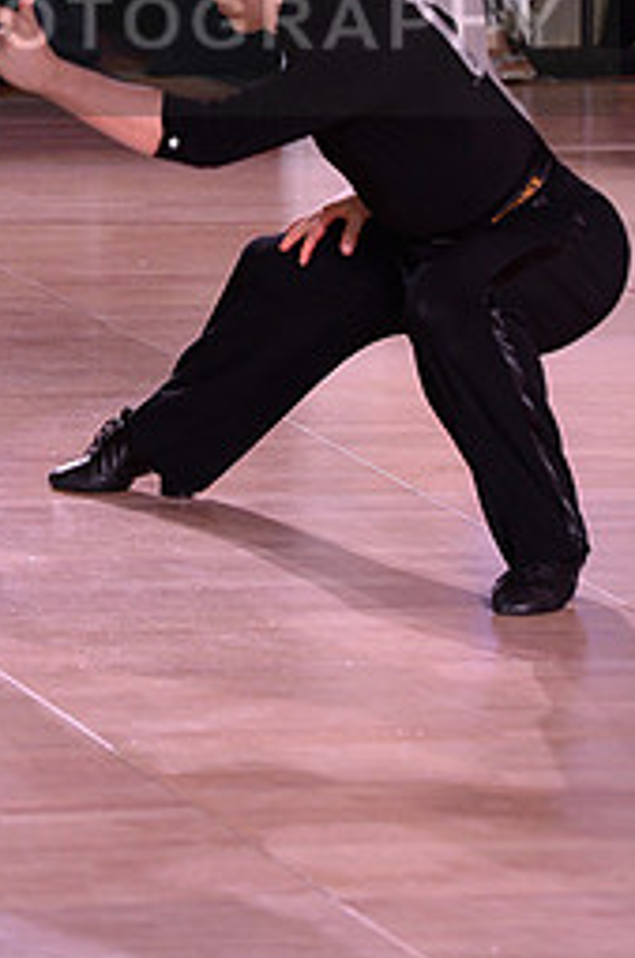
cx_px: 103
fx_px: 11503
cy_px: -8
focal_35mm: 433
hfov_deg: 3.2
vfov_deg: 4.8
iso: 2000
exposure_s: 1/250
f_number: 5
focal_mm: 190
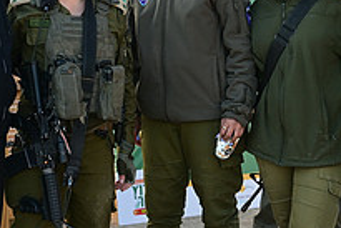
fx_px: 938
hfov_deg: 20.6
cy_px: 76
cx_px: 198
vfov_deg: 13.8
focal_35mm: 99
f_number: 2.8
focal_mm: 35
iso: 560
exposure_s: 1/1250
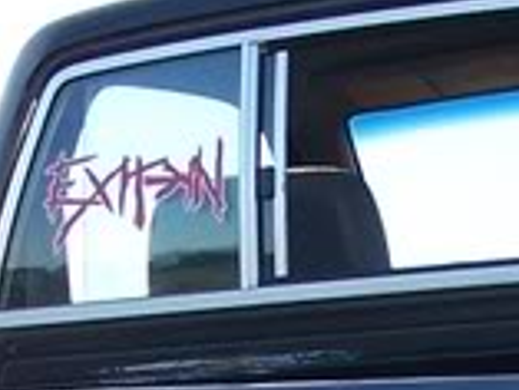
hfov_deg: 7.6
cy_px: 924
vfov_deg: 5.5
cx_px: 203
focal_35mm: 261
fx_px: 3916
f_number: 2.8
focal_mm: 6.7
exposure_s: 1/400
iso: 80
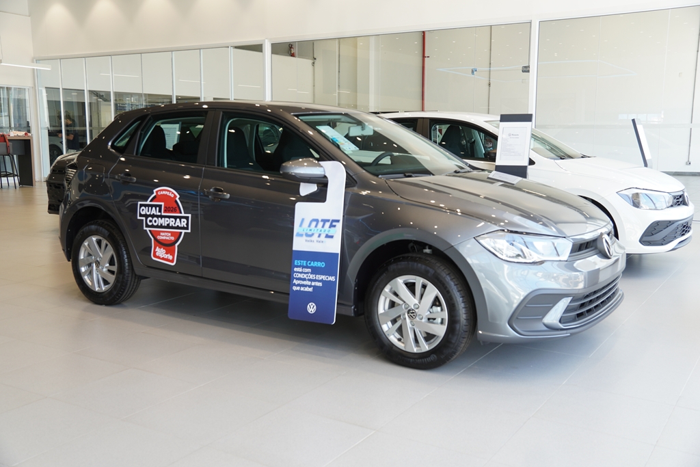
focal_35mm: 38
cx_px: 350
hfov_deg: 51.3
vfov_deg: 35.5
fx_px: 729
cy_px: 234
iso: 160
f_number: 4
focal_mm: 25
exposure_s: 1/60
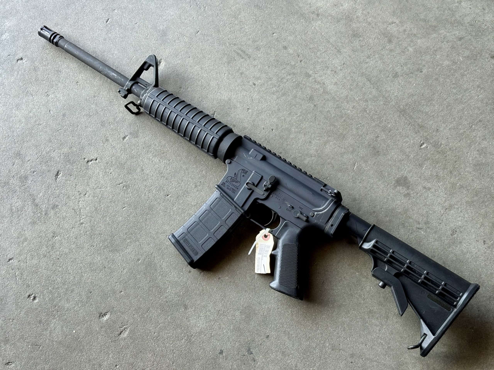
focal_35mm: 48
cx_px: 247
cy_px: 185
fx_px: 685
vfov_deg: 30.3
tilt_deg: -70.5
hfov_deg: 39.7
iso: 64
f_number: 1.78
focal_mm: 6.76
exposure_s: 1/215
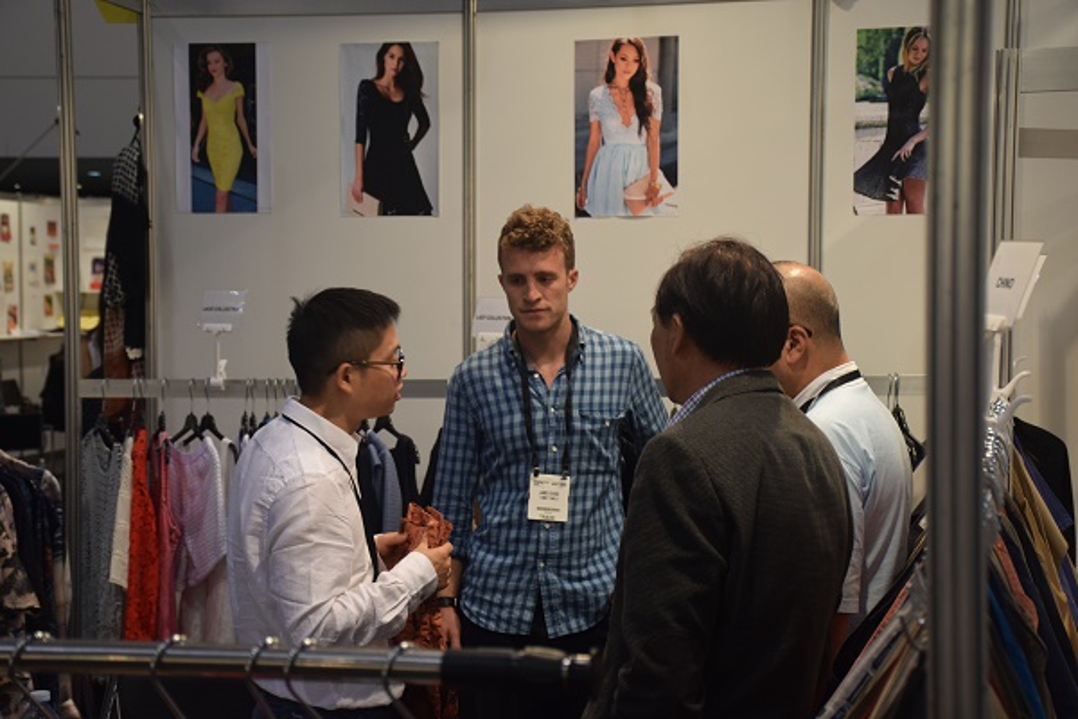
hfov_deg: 31.9
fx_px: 1886
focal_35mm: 63
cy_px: 360
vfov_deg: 21.6
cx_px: 539
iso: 560
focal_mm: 42
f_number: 4.5
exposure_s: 1/60
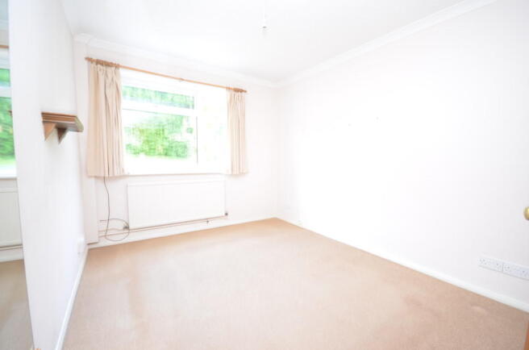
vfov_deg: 77.0
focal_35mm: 15
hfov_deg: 100.5
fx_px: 220
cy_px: 175
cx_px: 264
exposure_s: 1/4
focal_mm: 10
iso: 100
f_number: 4
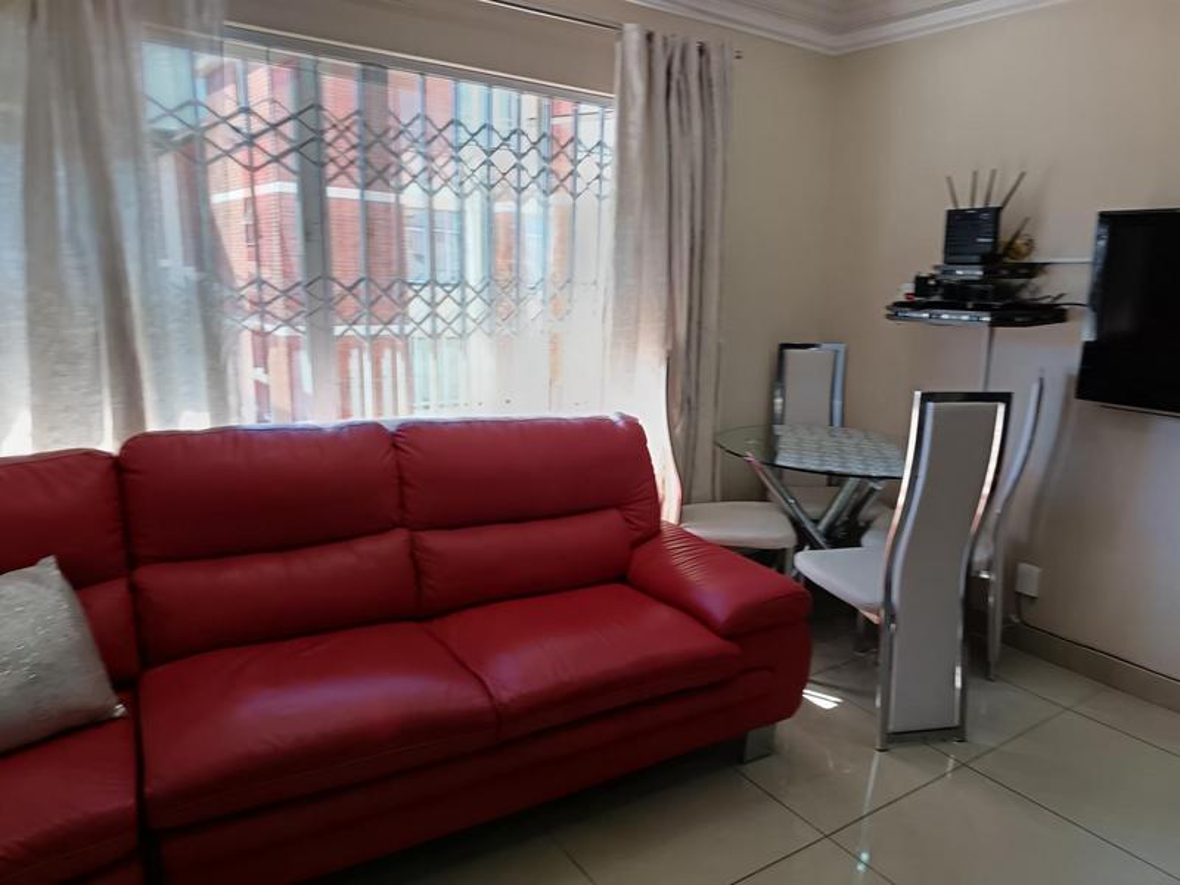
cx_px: 590
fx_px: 818
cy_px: 442
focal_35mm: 24
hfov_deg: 71.6
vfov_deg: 56.8
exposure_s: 1/50
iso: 517
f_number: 1.75
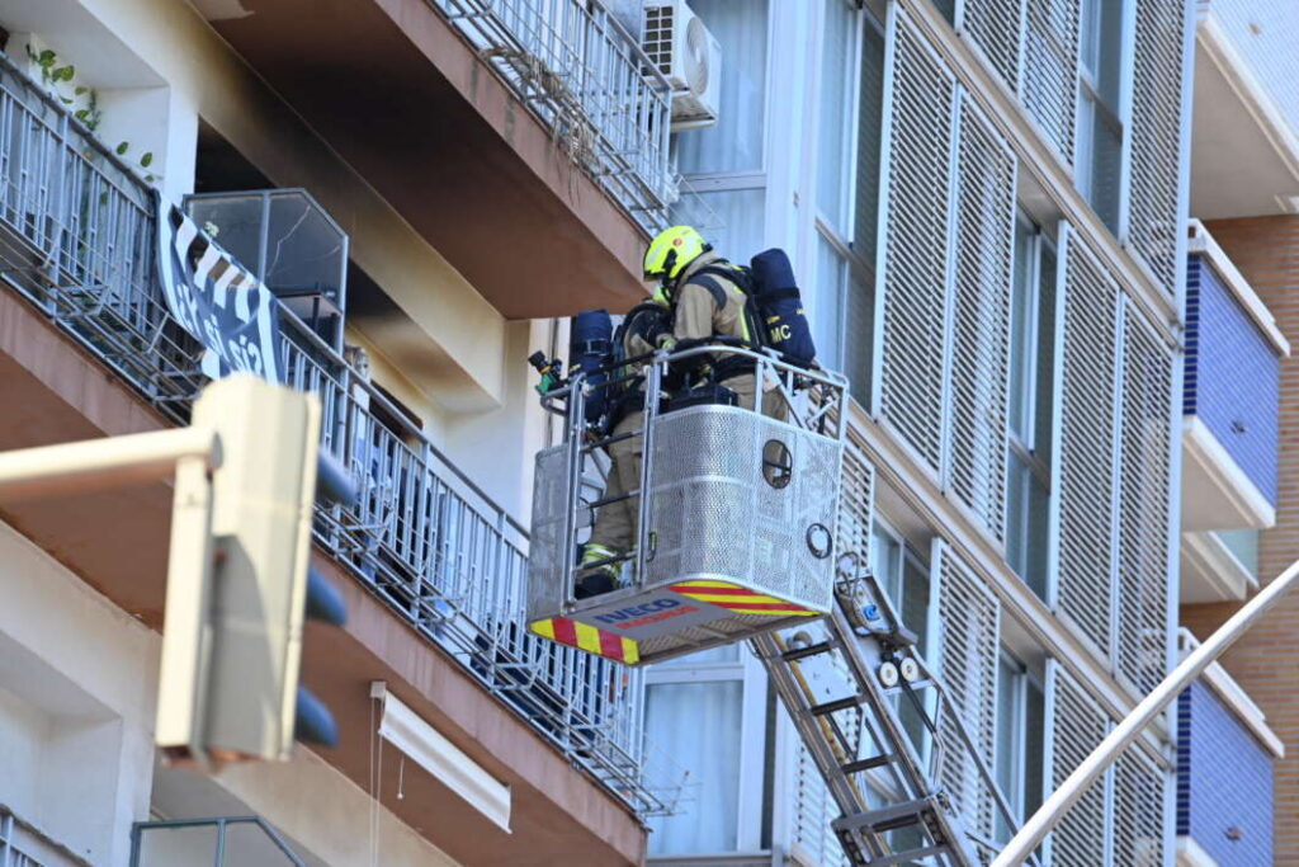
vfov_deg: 6.5
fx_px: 7578
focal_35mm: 210
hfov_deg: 9.8
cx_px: 650
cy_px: 434
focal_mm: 210
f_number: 5
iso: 320
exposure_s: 1/500
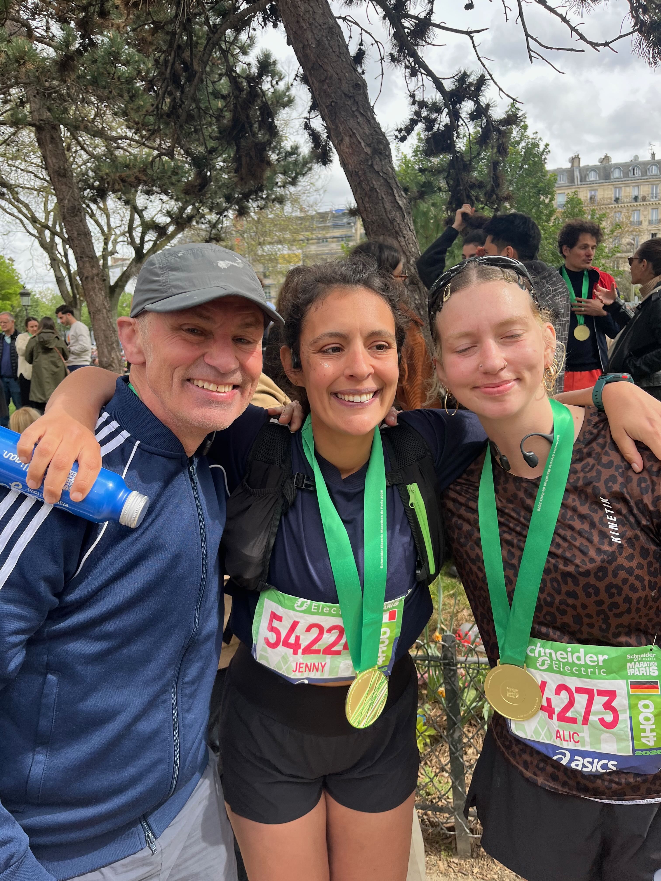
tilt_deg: -9.2
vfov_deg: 67.3
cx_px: 330
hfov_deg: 53.1
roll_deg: +2.3
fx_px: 662
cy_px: 440
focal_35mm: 26
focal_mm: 5.1
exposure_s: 1/696
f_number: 1.6
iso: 50
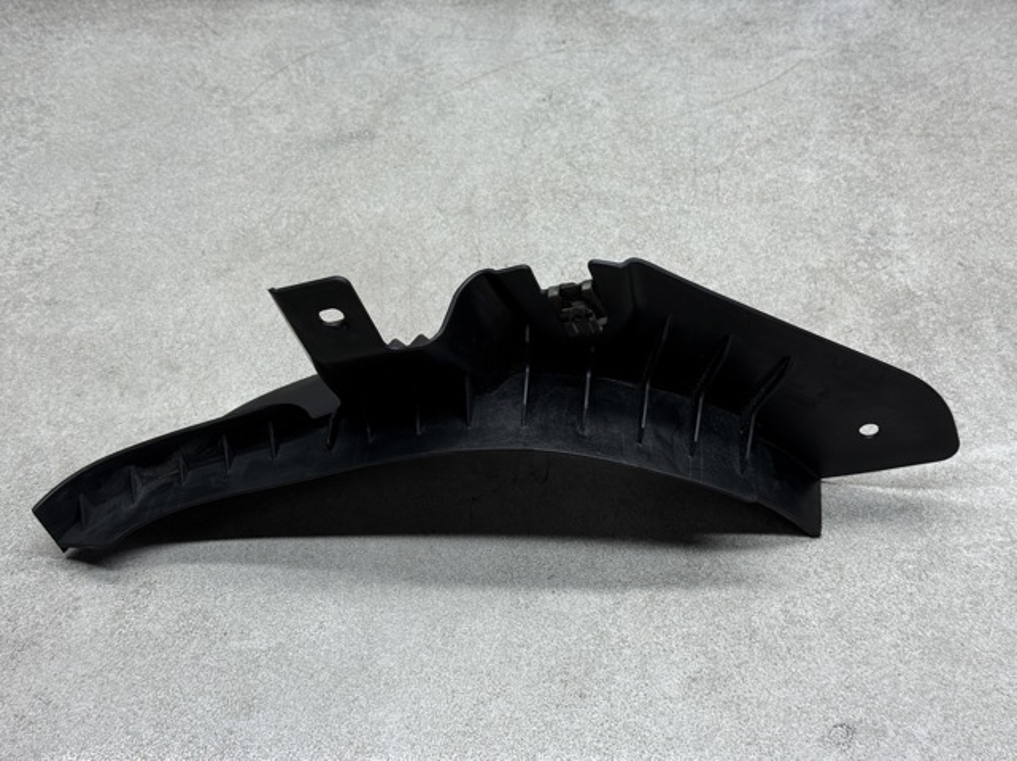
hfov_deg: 39.7
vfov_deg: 30.2
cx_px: 508
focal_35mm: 48
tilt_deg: -49.7
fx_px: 1409
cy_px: 380
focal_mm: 6.76
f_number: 1.78
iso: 50
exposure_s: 1/187
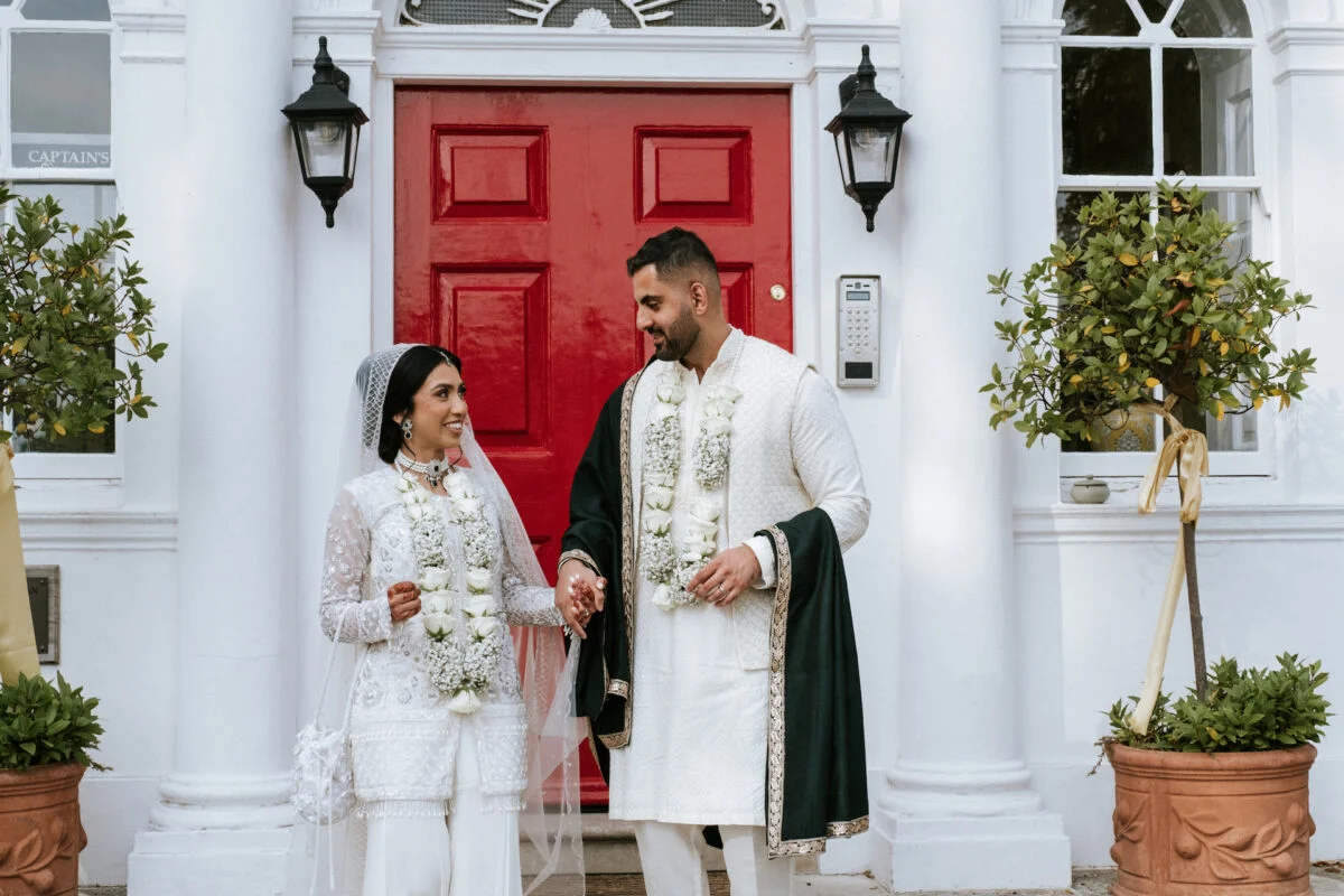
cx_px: 671
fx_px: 1927
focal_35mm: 52
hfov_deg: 38.5
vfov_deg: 26.2
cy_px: 438
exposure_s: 1/1000
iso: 160
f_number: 4.5
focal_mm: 32.1
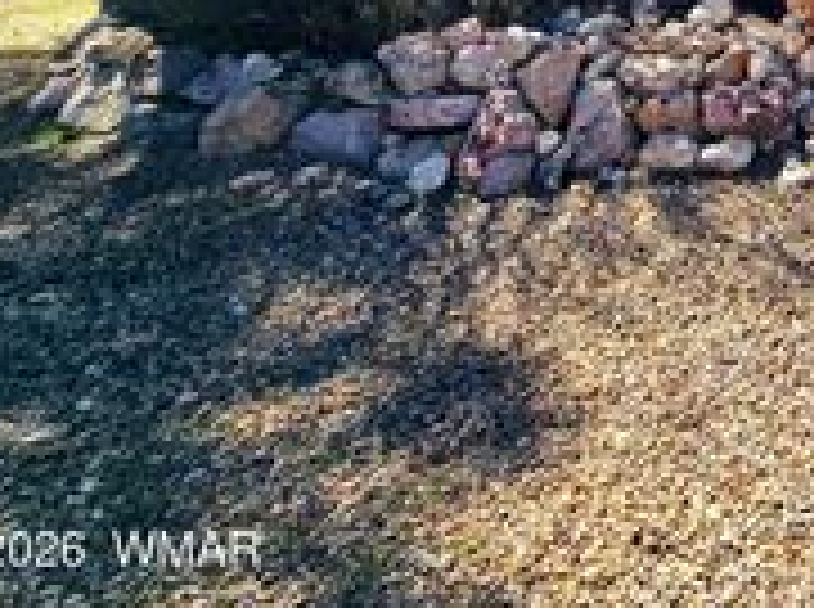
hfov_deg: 35.0
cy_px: -218
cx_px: 1066
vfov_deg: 29.9
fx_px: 845
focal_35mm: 36
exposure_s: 1/1429
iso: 50
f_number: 2.2
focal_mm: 2.2
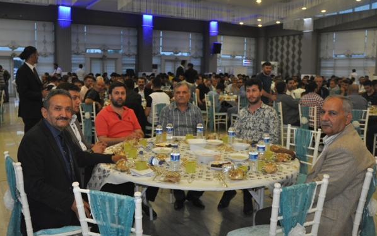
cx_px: 181
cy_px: 114
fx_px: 370
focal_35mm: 36
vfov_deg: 35.3
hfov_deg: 54.0
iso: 800
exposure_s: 1/60
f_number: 3.5
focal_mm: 22
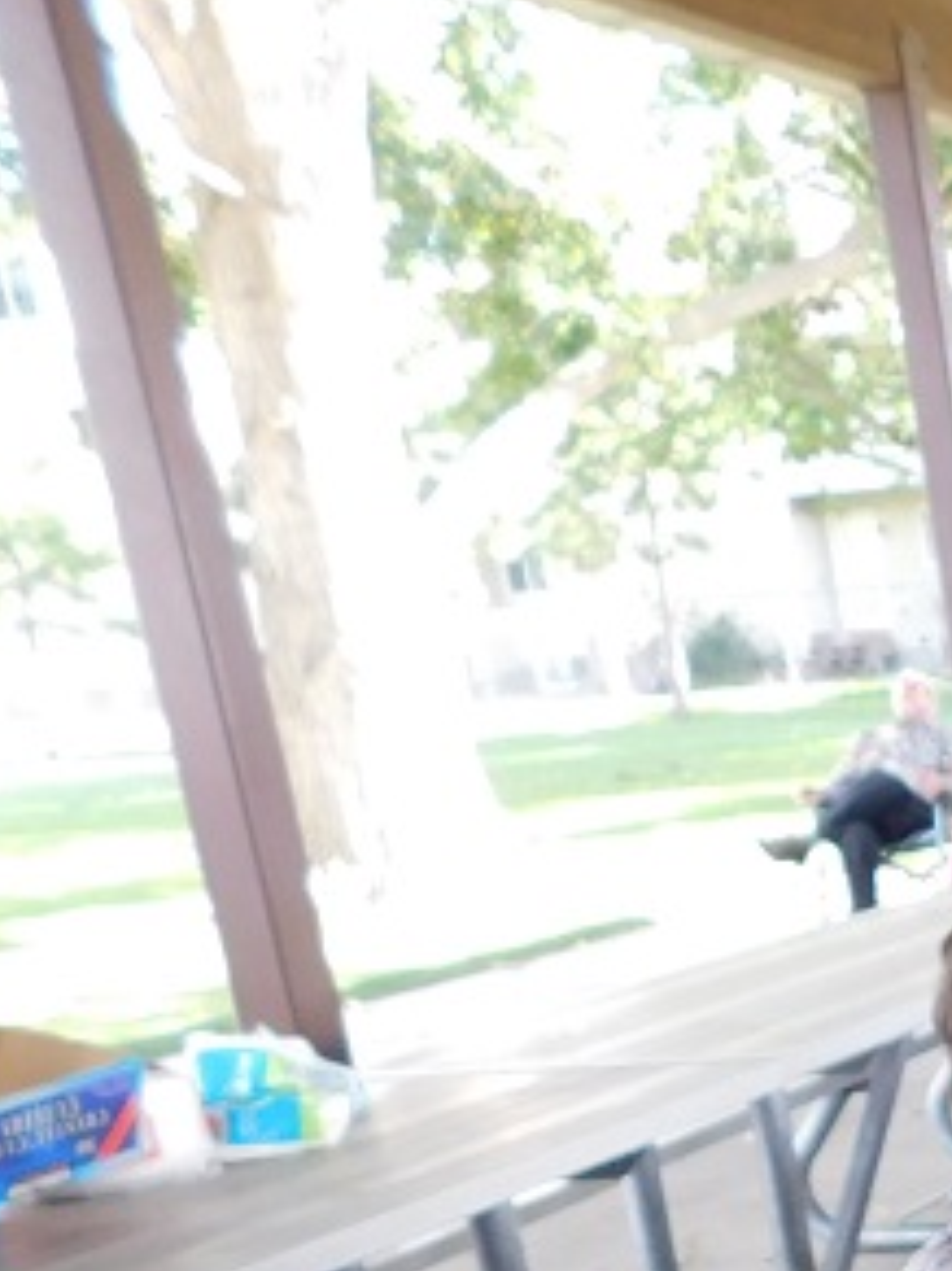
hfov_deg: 15.5
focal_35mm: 73
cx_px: 1965
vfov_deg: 25.1
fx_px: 2679
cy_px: 1328
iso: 125
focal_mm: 4
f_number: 3
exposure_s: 1/40
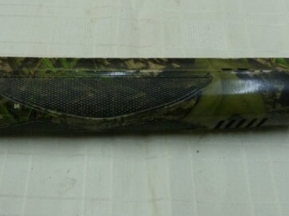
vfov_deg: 35.1
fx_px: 342
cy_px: 107
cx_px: 99
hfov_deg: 45.2
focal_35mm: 41
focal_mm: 4.1
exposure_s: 1/60
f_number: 3.3
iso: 500
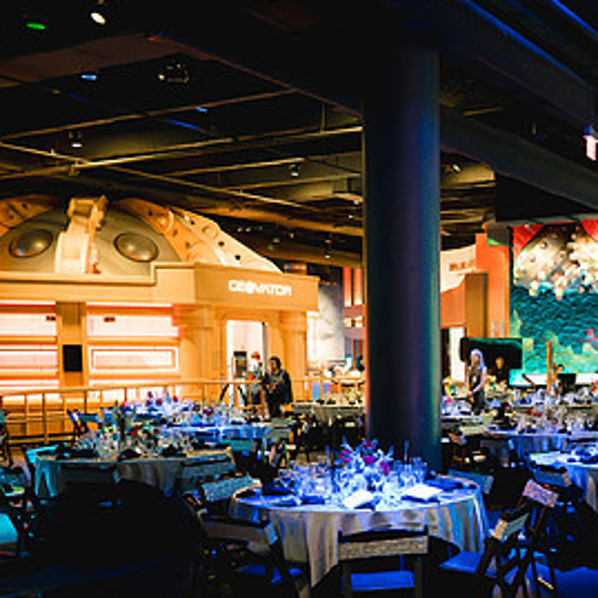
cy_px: 418
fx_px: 860
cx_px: 554
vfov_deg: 37.7
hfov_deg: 35.7
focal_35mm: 44
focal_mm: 24
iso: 10000
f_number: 2.8
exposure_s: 1/200
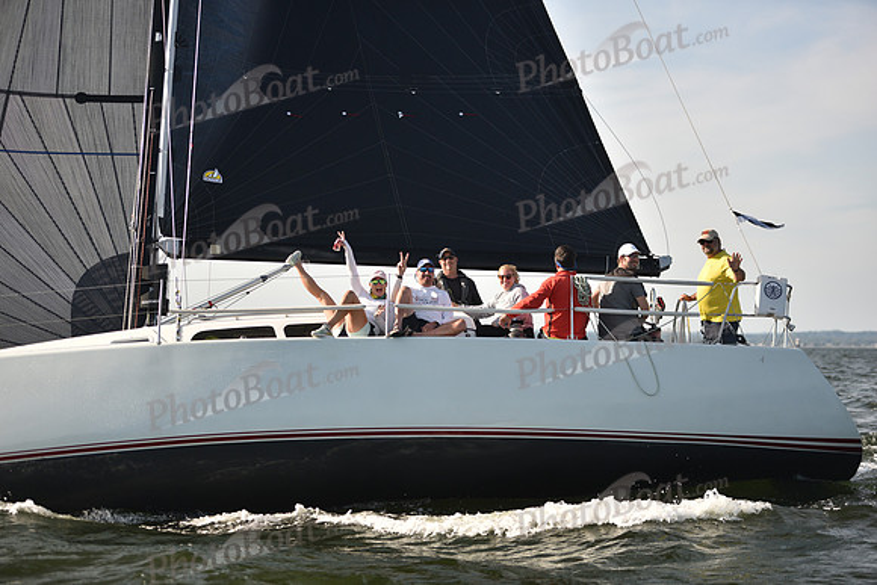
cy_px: 292
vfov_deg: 16.1
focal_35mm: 85
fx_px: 2071
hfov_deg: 23.9
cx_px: 438
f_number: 2.8
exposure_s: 1/1250
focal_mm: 85
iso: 250
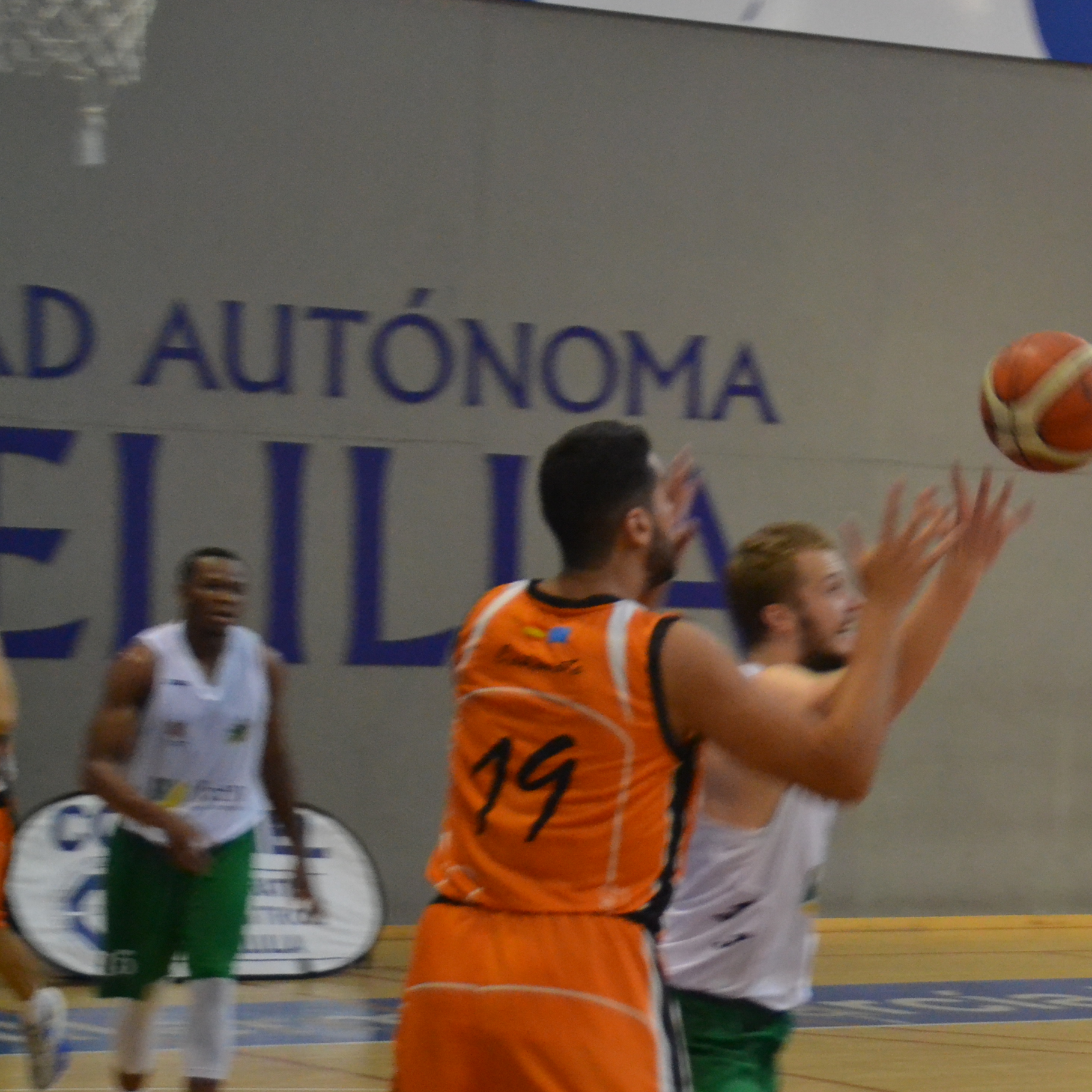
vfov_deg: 13.8
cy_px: 645
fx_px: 4497
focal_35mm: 126
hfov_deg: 13.7
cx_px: 1014
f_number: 5
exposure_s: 1/160
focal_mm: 52
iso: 3200
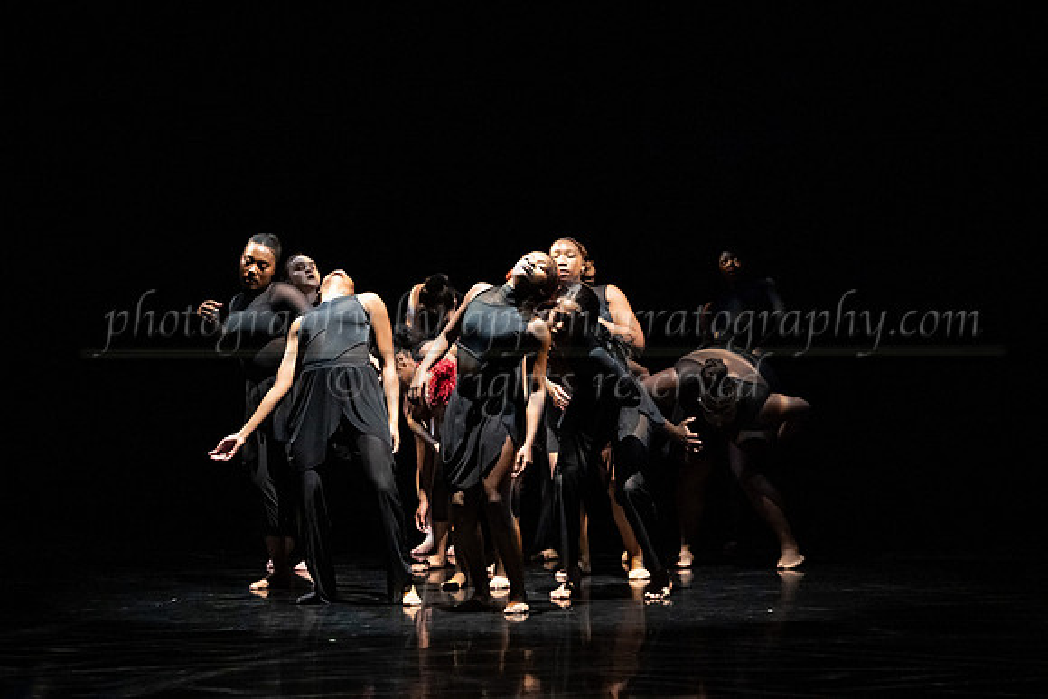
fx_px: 2641
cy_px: 276
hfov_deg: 22.4
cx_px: 500
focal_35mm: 91
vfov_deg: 15.1
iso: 6400
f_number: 3.5
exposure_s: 1/320
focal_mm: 75
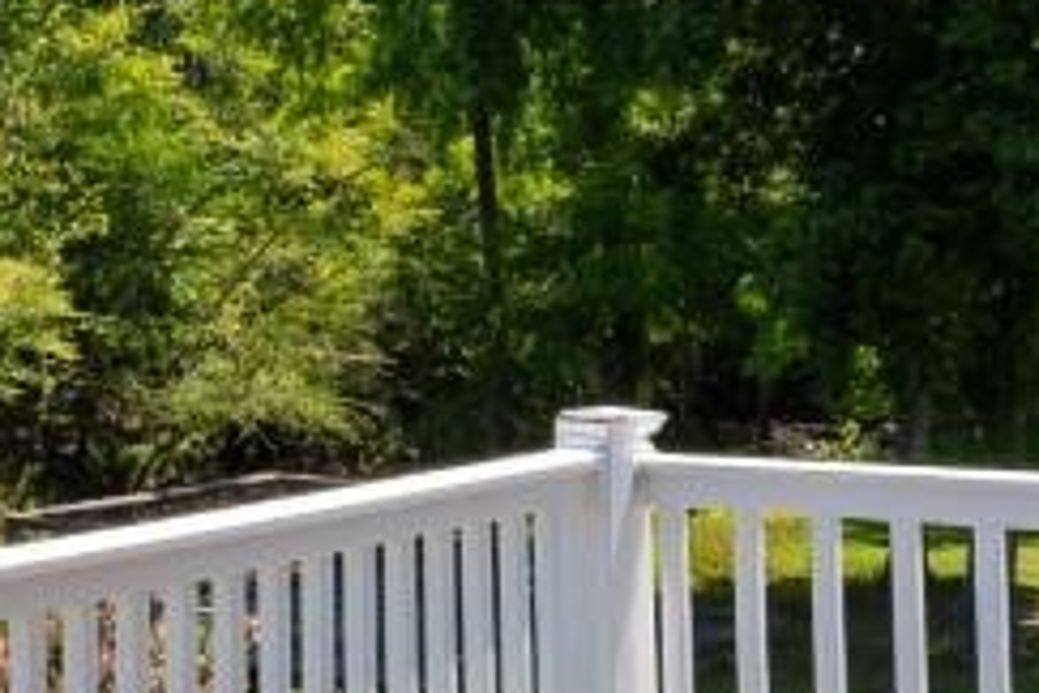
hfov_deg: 17.8
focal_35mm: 100
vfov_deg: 13.6
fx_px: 2886
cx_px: -607
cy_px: 56
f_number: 7.1
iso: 100
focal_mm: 10
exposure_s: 1/200
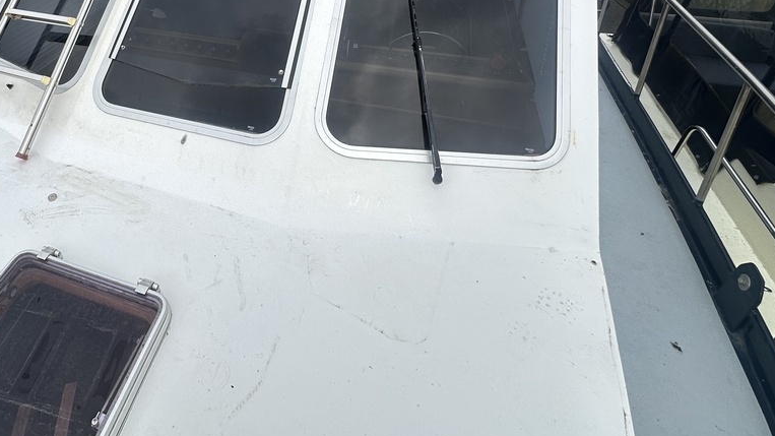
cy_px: 13
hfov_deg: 72.5
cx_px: 221
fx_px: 493
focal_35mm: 24
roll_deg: +3.8
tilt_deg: -25.8
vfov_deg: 42.1
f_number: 2.2
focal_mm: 2.22
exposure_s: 1/1575
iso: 50
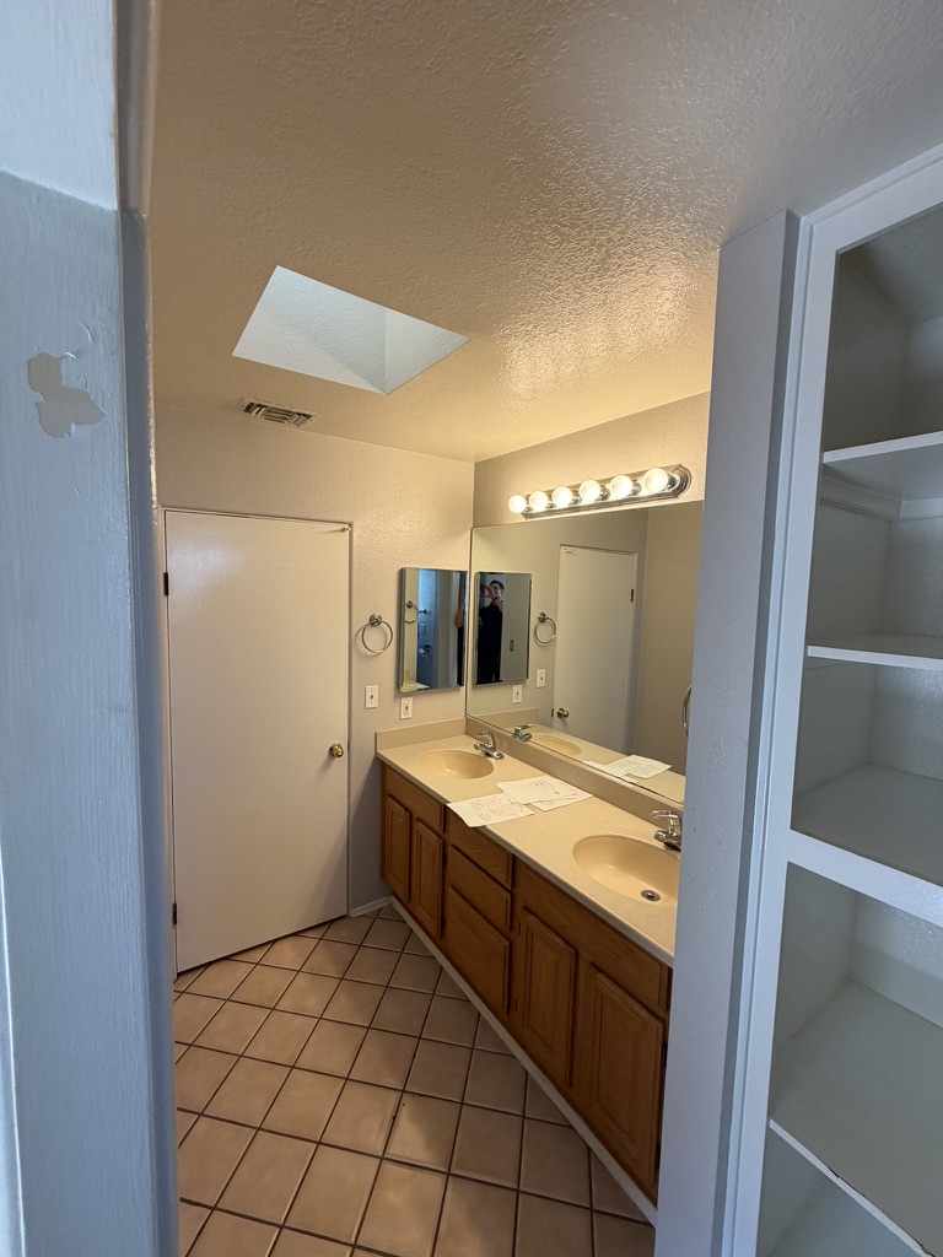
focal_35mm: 14
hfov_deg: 85.7
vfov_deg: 102.1
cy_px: 628
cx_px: 472
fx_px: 509
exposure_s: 1/120
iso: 160
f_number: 2.2
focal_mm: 2.22
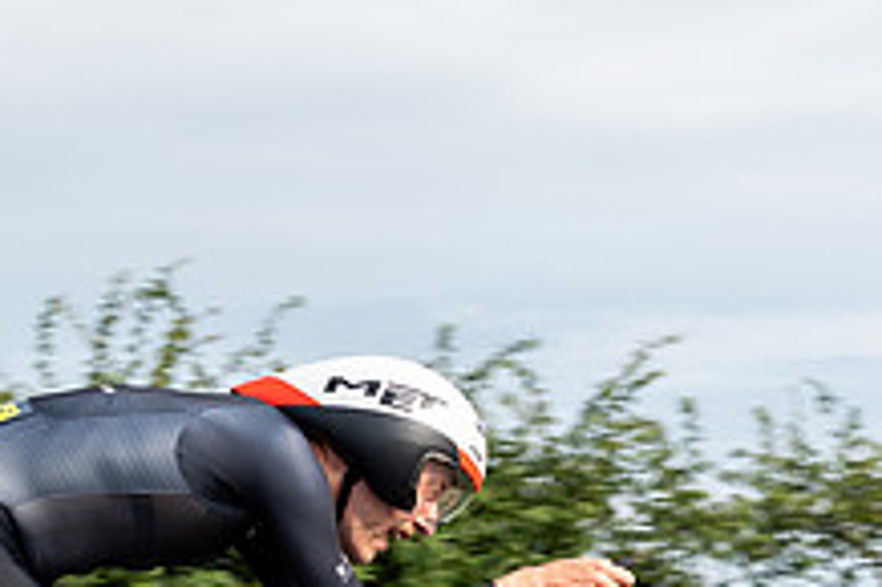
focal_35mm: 175
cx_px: 91
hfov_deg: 11.7
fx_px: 4284
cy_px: 528
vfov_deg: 7.8
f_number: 4
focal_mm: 45
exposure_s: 1/640
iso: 125
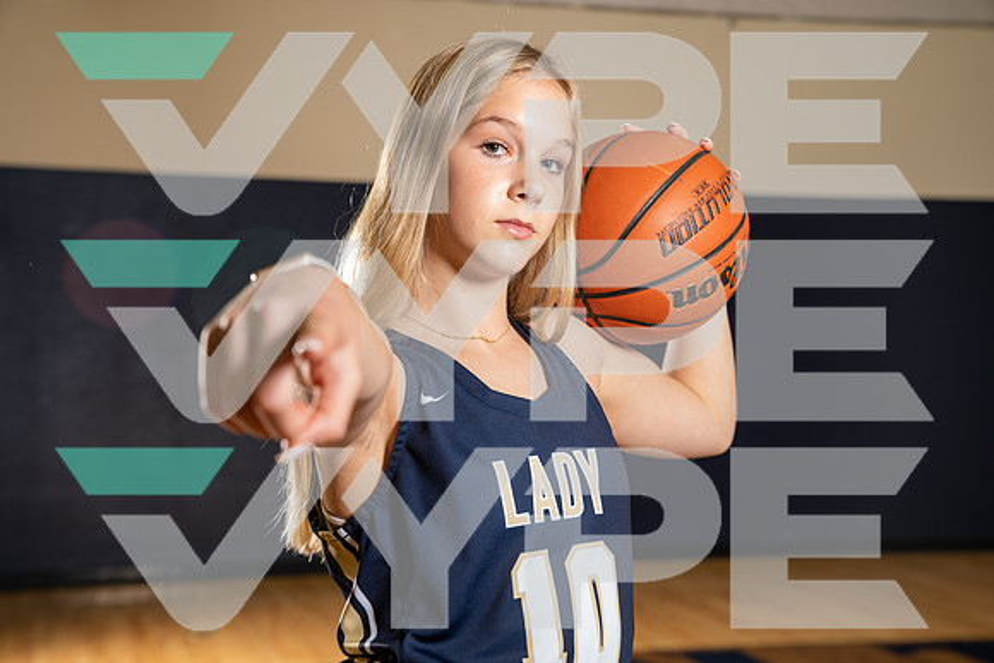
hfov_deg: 35.0
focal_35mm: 57
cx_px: 497
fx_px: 1574
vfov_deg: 23.8
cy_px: 332
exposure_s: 1/250
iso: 640
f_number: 4.5
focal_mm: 57
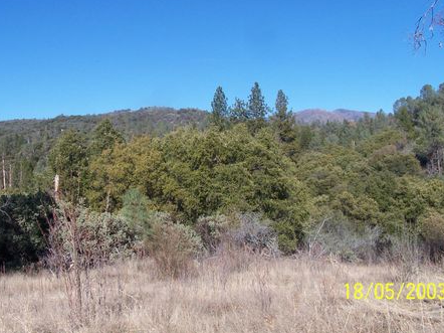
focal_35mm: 43
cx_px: 224
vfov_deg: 33.5
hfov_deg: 43.9
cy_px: 149
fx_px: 551
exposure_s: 1/350
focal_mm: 6.3
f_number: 5.6
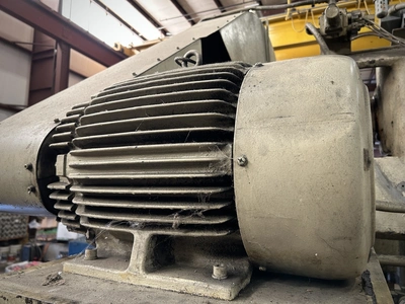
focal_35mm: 26
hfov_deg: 67.3
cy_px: 152
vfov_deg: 53.1
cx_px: 202
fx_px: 304
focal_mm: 5.7
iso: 160
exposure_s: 1/60
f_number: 1.5
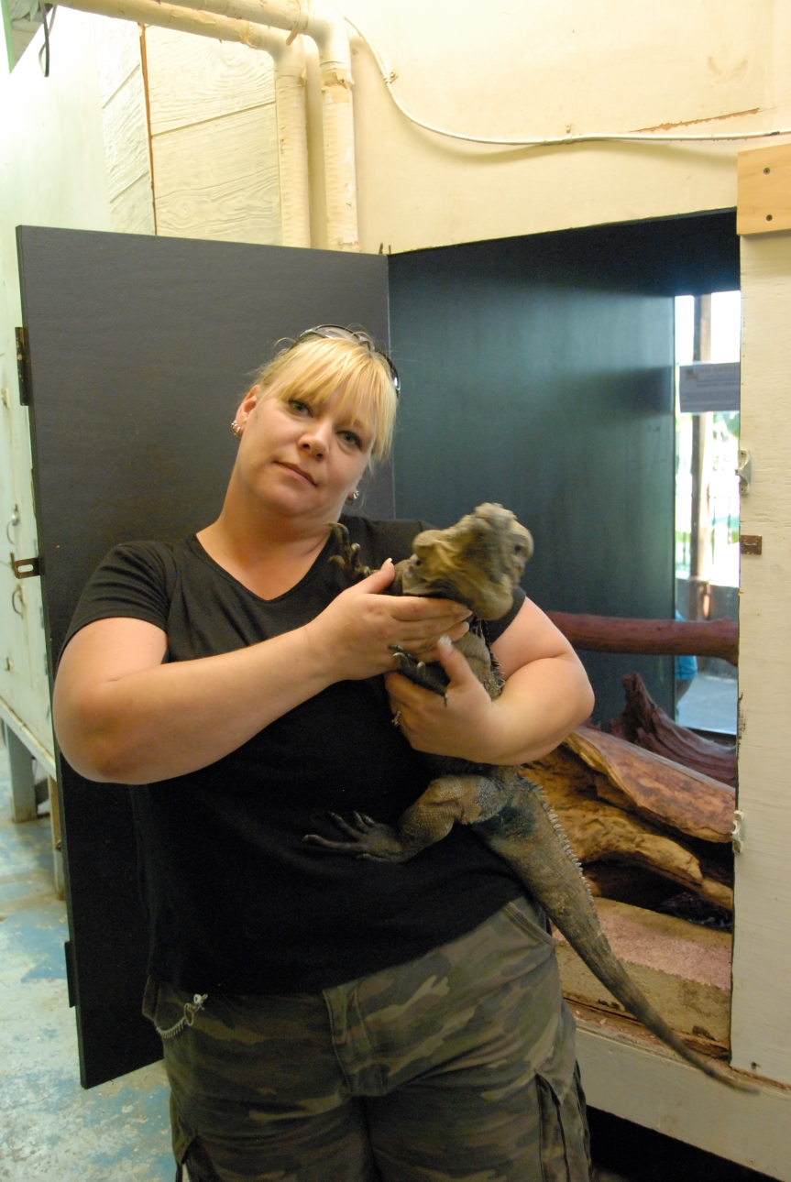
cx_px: 396
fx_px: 1085
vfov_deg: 57.2
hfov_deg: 40.1
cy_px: 591
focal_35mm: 33
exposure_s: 1/60
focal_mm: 22
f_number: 3.8
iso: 1600
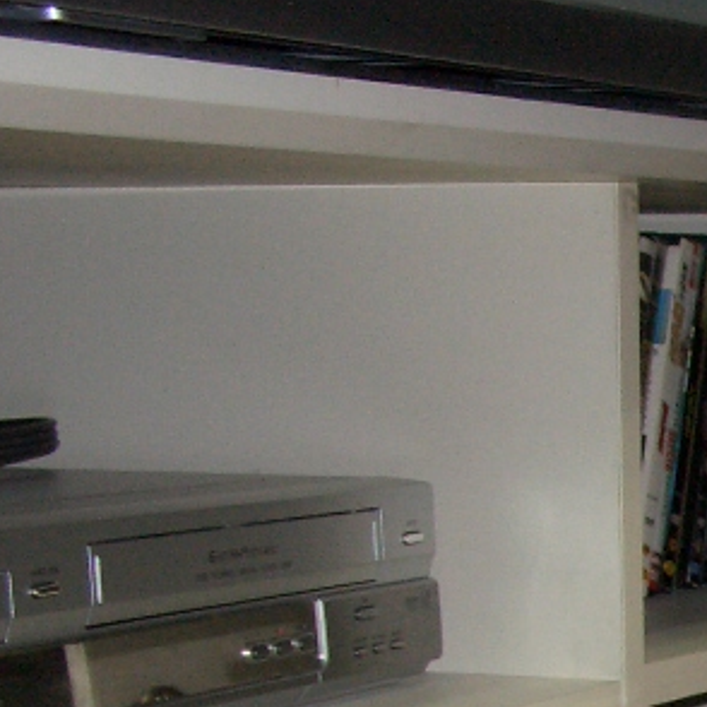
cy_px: 981
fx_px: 2935
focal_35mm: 127
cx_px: 1289
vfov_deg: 13.1
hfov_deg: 12.5
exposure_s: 1/60
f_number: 2.8
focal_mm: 7.1
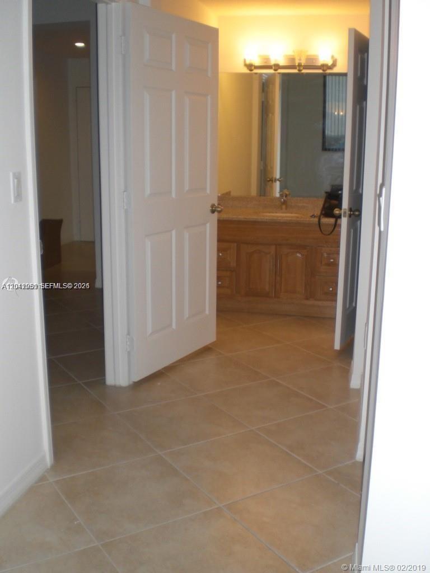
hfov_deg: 37.7
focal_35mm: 38
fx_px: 629
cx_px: 215
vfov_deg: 49.0
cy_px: 286
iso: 100
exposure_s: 1/60
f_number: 3.1
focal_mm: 6.3
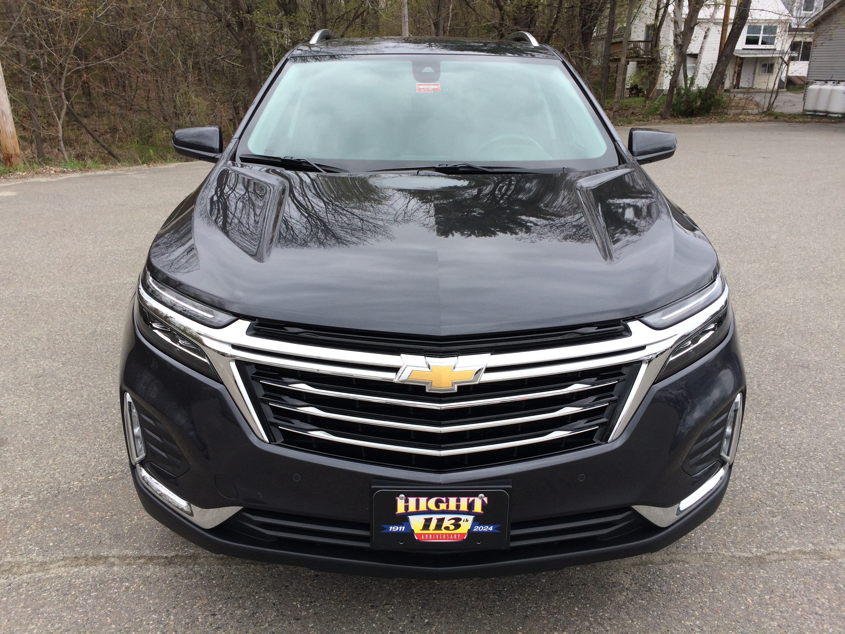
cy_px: 317
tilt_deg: -18.8
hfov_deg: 61.7
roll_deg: -1.0
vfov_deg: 48.2
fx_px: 708
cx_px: 422
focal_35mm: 29
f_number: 2.2
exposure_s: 1/733
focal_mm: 4.15
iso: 32
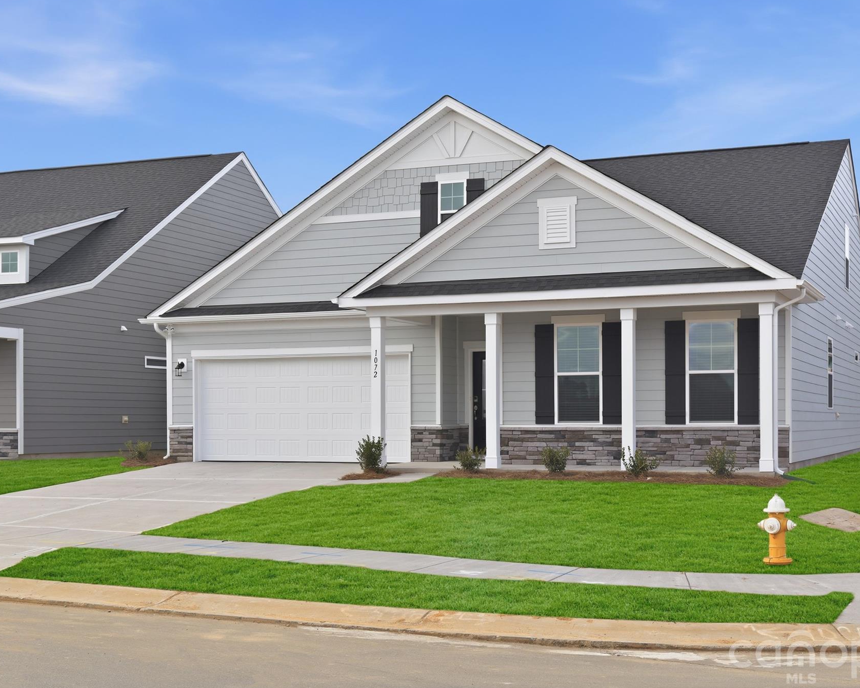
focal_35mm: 47
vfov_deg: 32.1
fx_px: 1196
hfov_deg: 39.4
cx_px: 512
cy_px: 342
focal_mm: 41
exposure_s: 1/160
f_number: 7.1
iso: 100
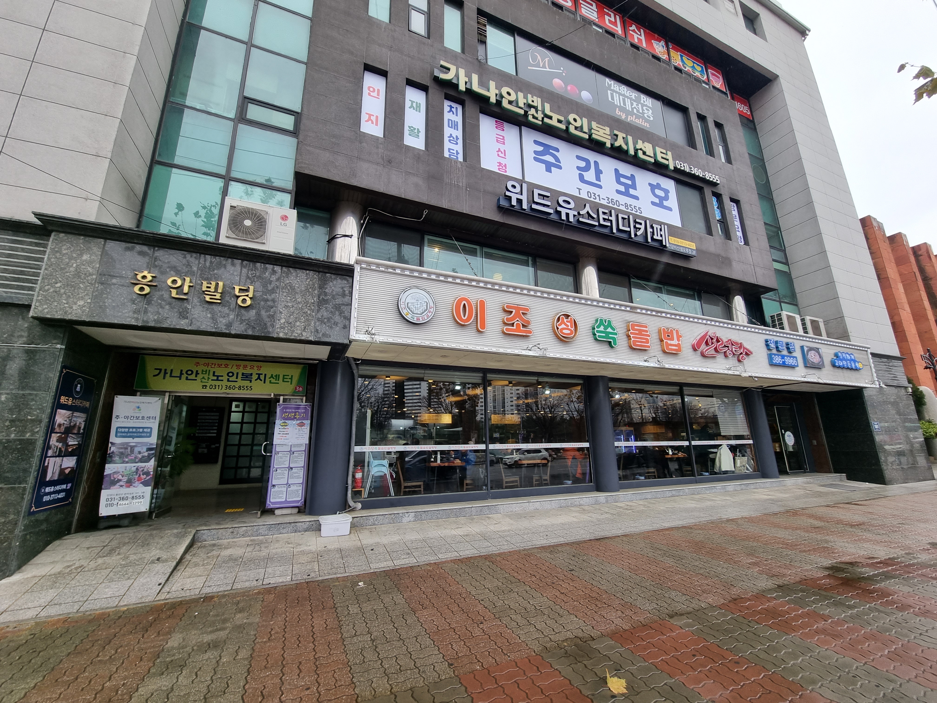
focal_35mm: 13
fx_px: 352
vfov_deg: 89.9
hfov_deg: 106.2
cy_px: 352
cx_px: 468
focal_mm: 2.2
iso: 50
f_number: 2.2
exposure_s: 1/202
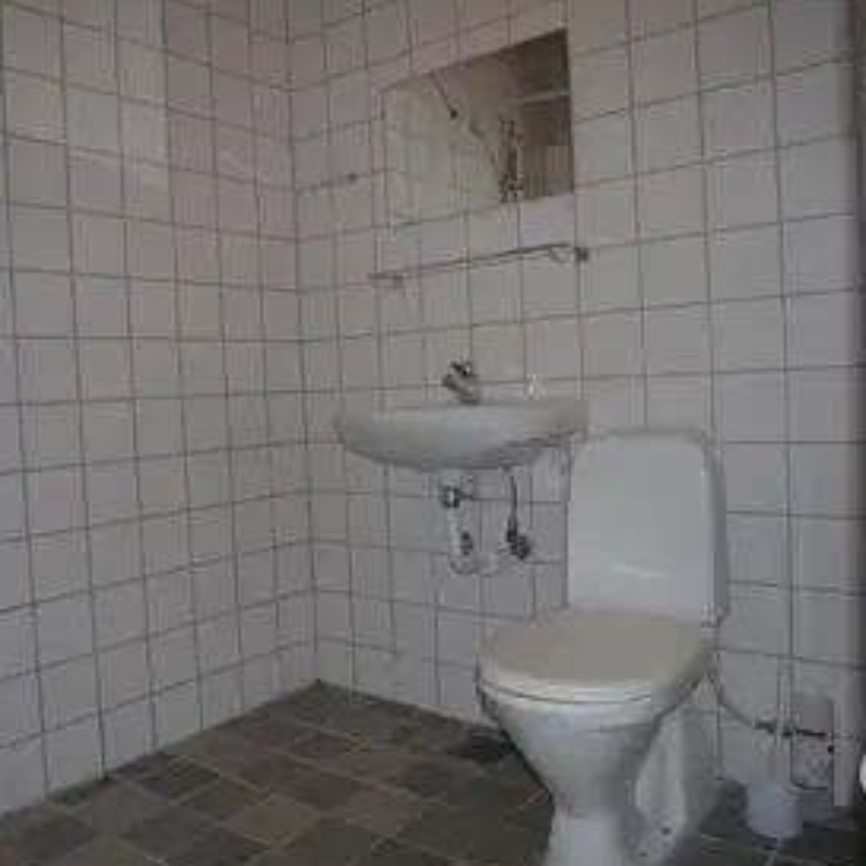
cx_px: 354
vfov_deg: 55.6
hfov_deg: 55.3
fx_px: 821
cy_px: 438
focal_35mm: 29
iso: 50
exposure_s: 1/60.1
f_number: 2.6
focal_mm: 6.1
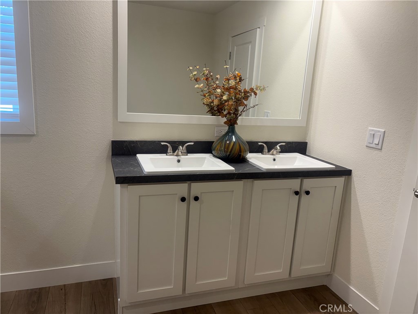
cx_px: 209
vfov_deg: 53.1
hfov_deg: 67.3
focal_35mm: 26
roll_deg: -3.2
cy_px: 157
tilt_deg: -12.0
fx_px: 314
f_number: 1.6
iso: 100
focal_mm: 5.96
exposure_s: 1/120
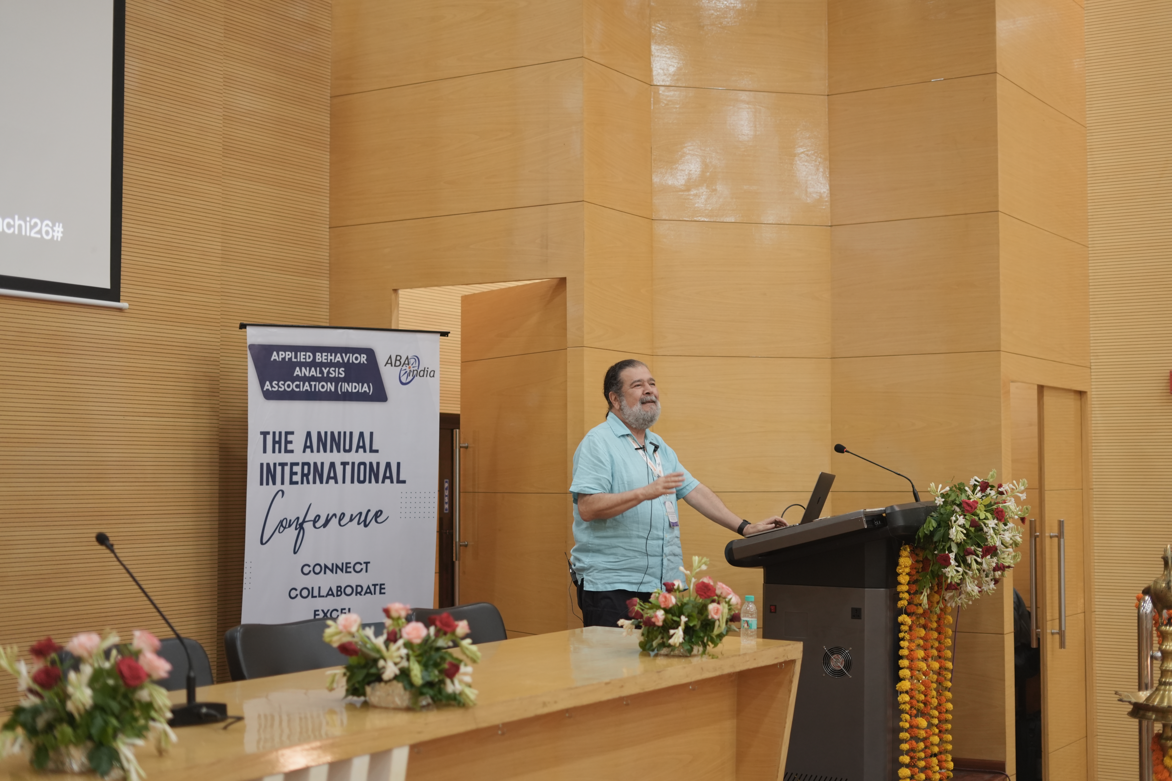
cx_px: 586
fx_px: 1628
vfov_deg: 27.0
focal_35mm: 50
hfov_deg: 39.6
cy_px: 390
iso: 1250
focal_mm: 50
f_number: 2.2
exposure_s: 1/200
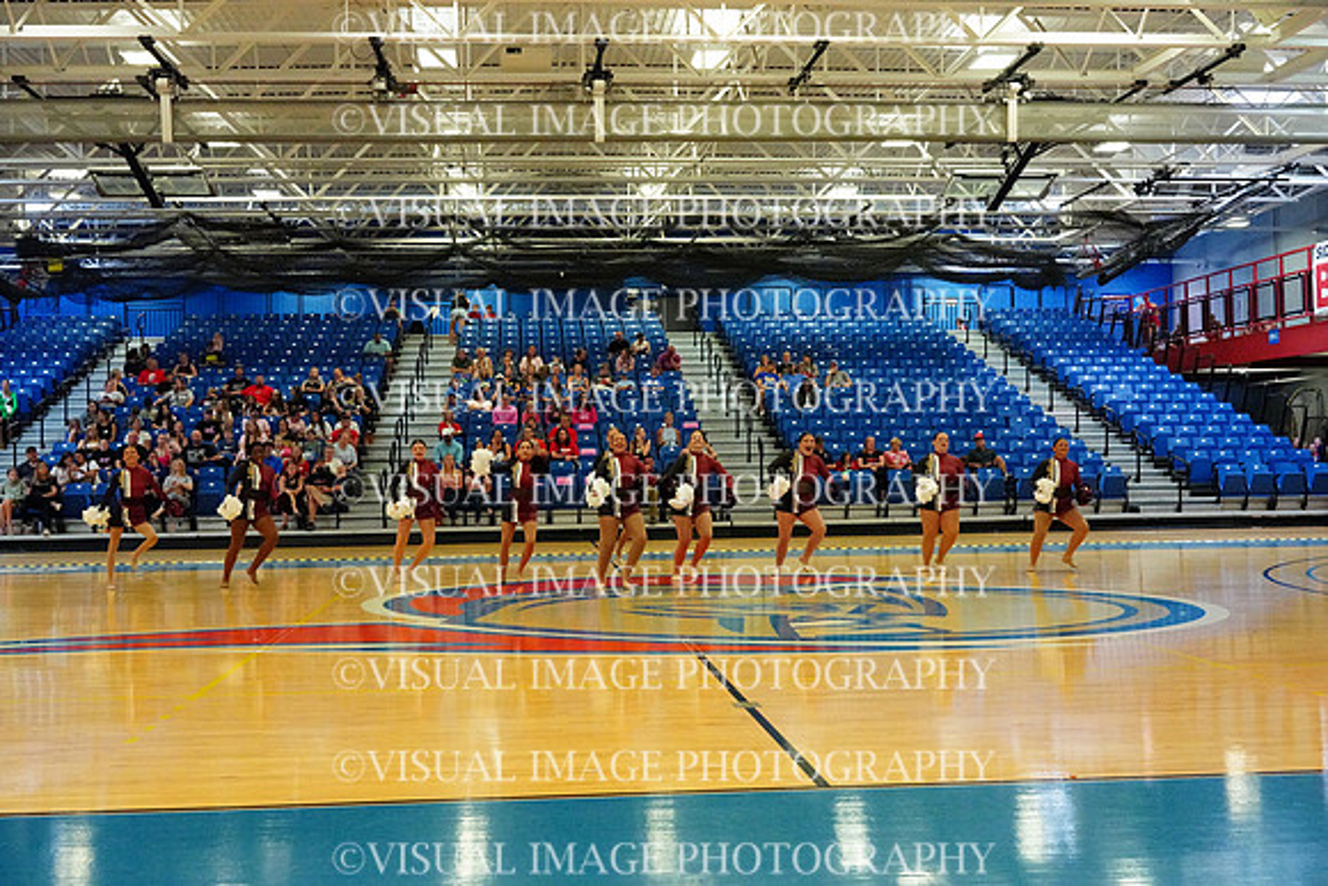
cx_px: 664
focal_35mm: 43
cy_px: 443
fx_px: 1587
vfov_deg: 31.2
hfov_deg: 45.4
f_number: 4
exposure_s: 1/1000
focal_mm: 43
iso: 16000
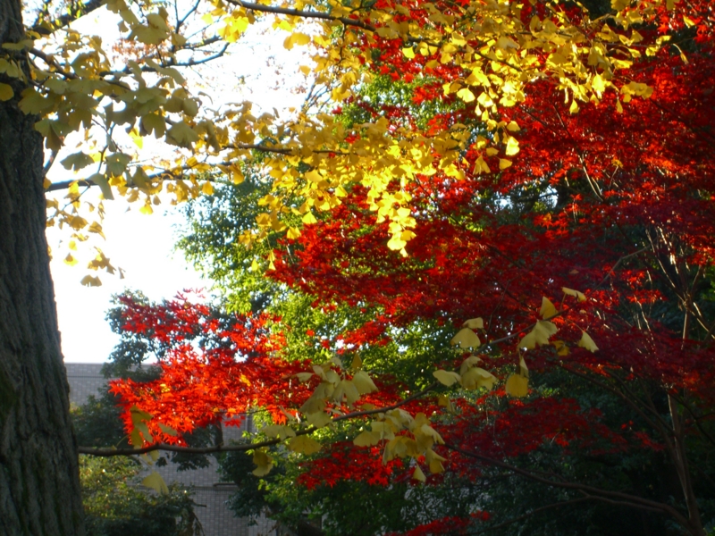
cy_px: 268
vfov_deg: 13.0
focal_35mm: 114
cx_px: 358
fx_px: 2355
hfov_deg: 17.3
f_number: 5.1
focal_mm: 23.7
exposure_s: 1/100
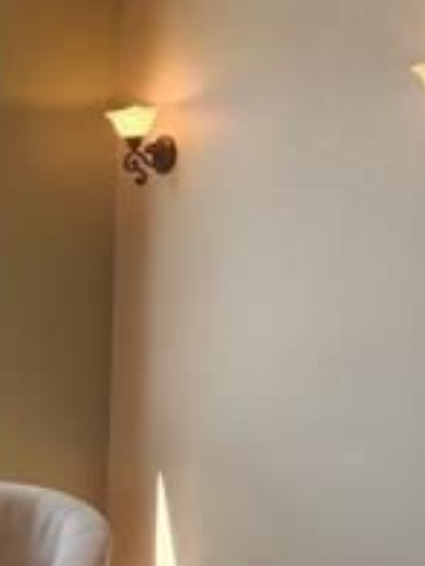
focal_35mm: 90
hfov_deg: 15.4
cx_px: -169
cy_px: 442
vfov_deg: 21.5
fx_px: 1473
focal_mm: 5.4
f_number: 1.8
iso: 32
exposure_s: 1/120
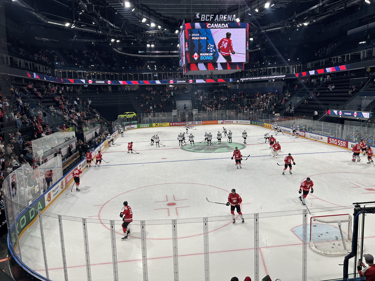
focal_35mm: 26
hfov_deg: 67.3
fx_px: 282
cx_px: 188
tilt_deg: -8.0
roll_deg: +2.4
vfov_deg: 53.1
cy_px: 140
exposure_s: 1/443
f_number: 1.5
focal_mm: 5.7
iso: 50
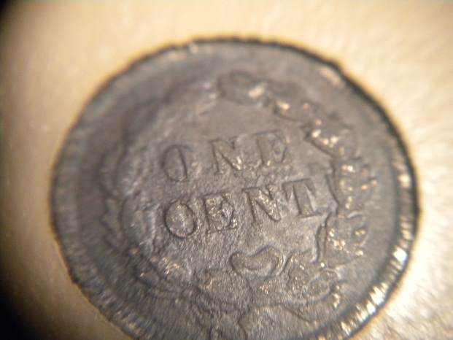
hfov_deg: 52.6
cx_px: 226
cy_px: 170
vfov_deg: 40.7
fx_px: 458
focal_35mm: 35
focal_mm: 6.3
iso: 400
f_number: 3.1
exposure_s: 1/46.4
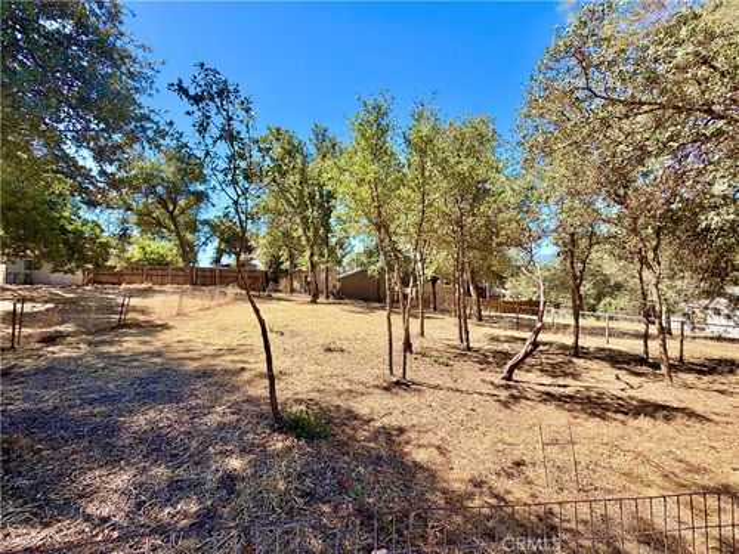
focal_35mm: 14
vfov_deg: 85.7
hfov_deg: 102.1
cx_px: 370
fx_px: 299
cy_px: 277
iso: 40
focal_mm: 2.22
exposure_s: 1/751
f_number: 2.2
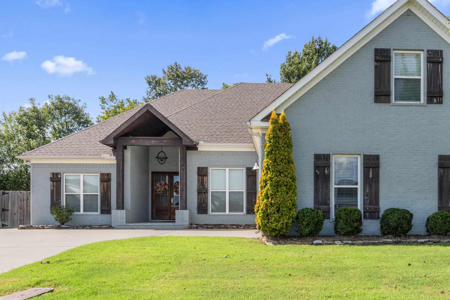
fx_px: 378
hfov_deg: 60.4
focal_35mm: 30
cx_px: 289
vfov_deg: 43.3
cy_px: 148
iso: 250
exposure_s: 1/500
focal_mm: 15.3
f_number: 9
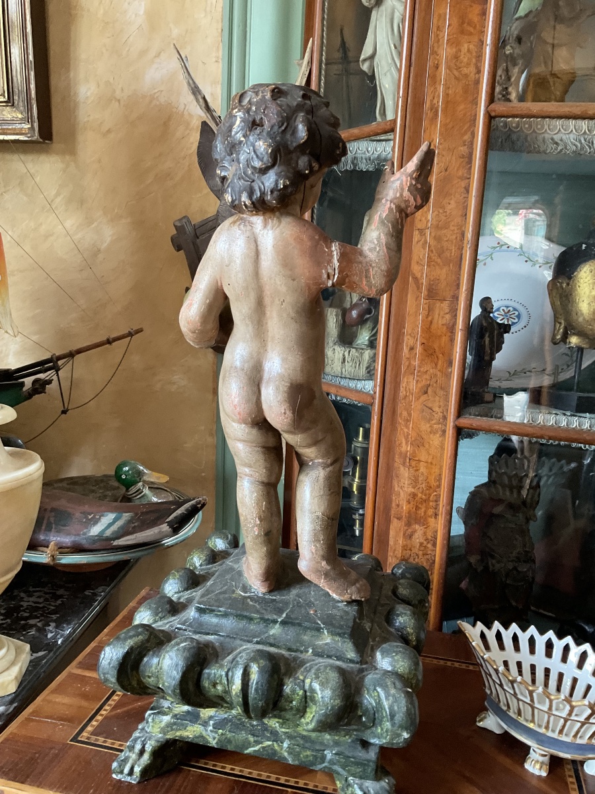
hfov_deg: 48.2
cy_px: 397
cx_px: 298
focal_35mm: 29
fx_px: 665
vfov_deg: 61.7
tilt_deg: -10.6
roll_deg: -3.4
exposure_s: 1/60
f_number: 1.8
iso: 160
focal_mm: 3
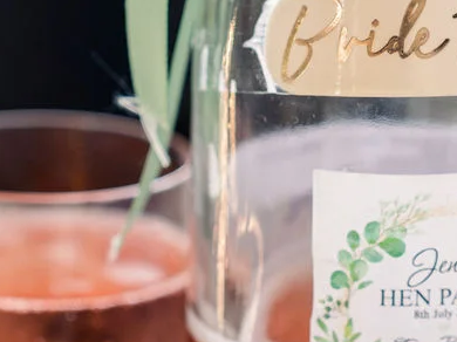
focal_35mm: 283
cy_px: 118
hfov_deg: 7.0
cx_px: 305
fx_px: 3734
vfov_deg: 5.2
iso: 640
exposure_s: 1/200
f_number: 2.8
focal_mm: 75
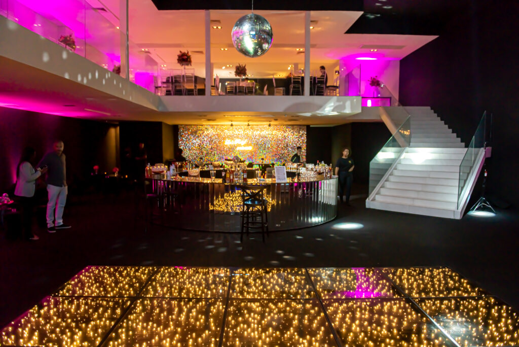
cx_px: 260
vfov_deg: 81.3
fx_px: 202
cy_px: 174
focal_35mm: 14
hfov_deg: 104.2
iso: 3200
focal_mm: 14
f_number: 2.8
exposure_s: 1/125
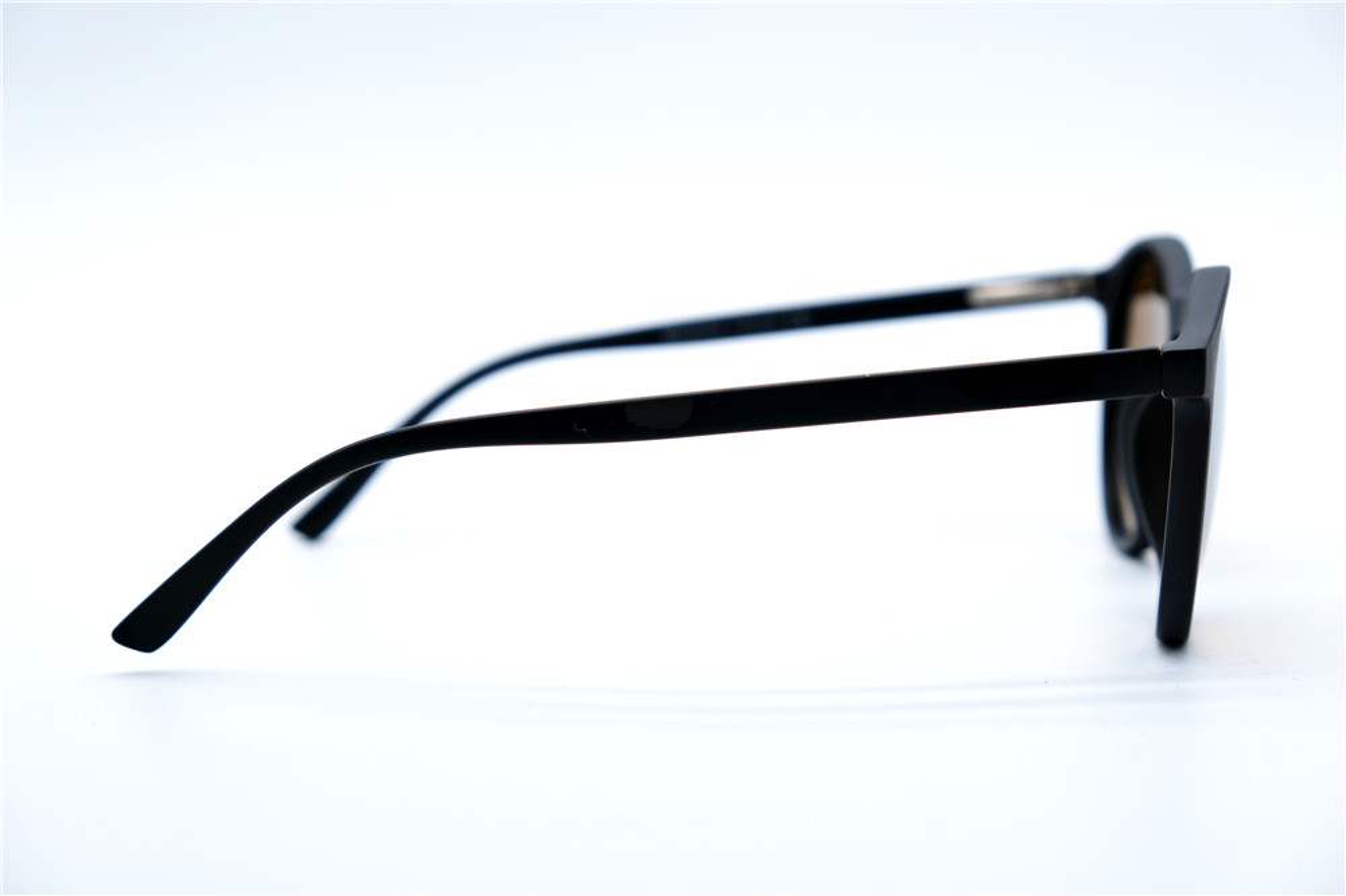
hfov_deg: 26.7
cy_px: 448
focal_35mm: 76
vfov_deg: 17.9
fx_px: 2840
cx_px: 673
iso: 160
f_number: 5.6
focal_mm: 50.5
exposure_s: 1/140
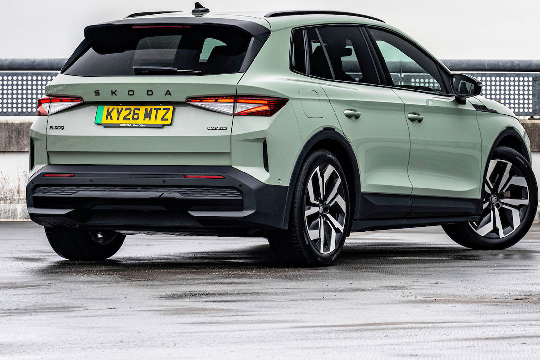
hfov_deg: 10.5
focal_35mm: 196
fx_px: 2940
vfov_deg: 7.0
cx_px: 371
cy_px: 25
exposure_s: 1/160
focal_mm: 100
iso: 400
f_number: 8
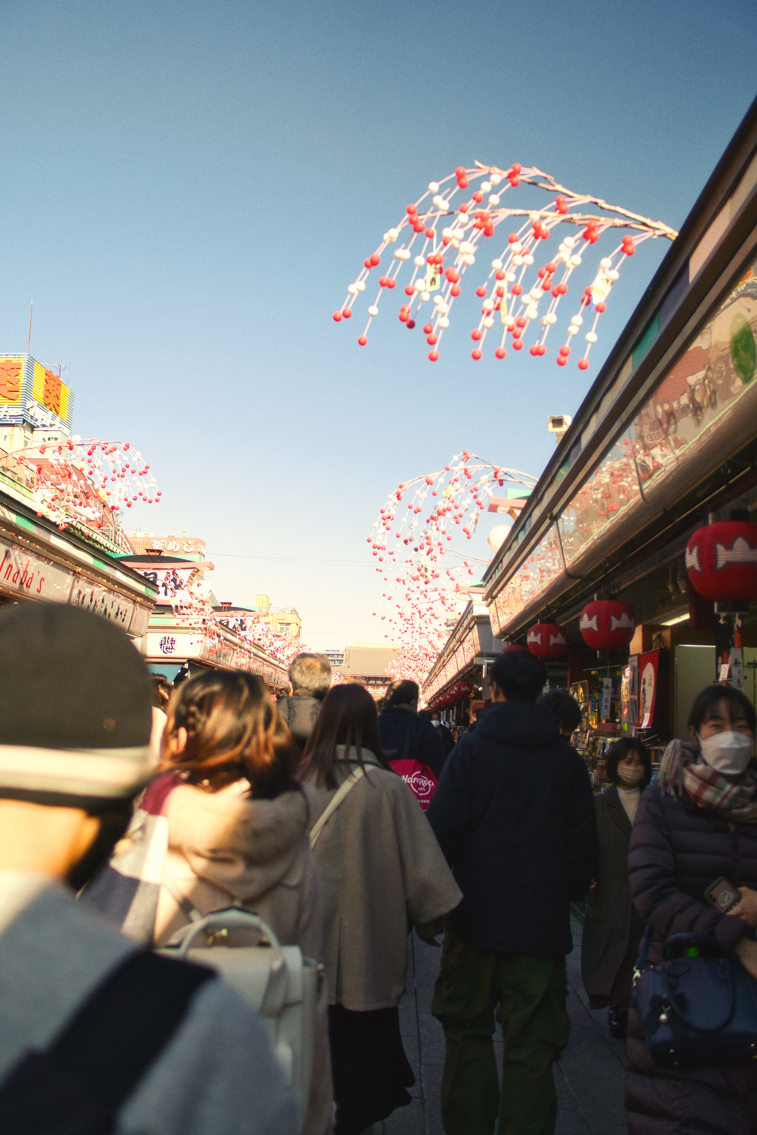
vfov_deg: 53.1
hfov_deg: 36.9
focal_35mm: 36
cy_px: 568
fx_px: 1135
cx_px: 378
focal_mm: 24
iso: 200
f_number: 2.2
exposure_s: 1/2000
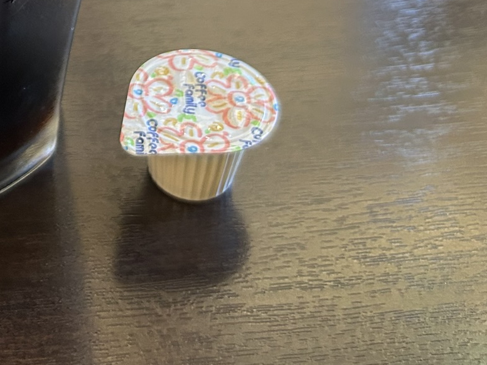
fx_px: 943
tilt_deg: -33.5
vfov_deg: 20.3
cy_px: -90
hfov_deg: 27.1
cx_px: -18
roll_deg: +1.6
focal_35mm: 67
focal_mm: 5.7
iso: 250
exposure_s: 1/50
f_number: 1.5
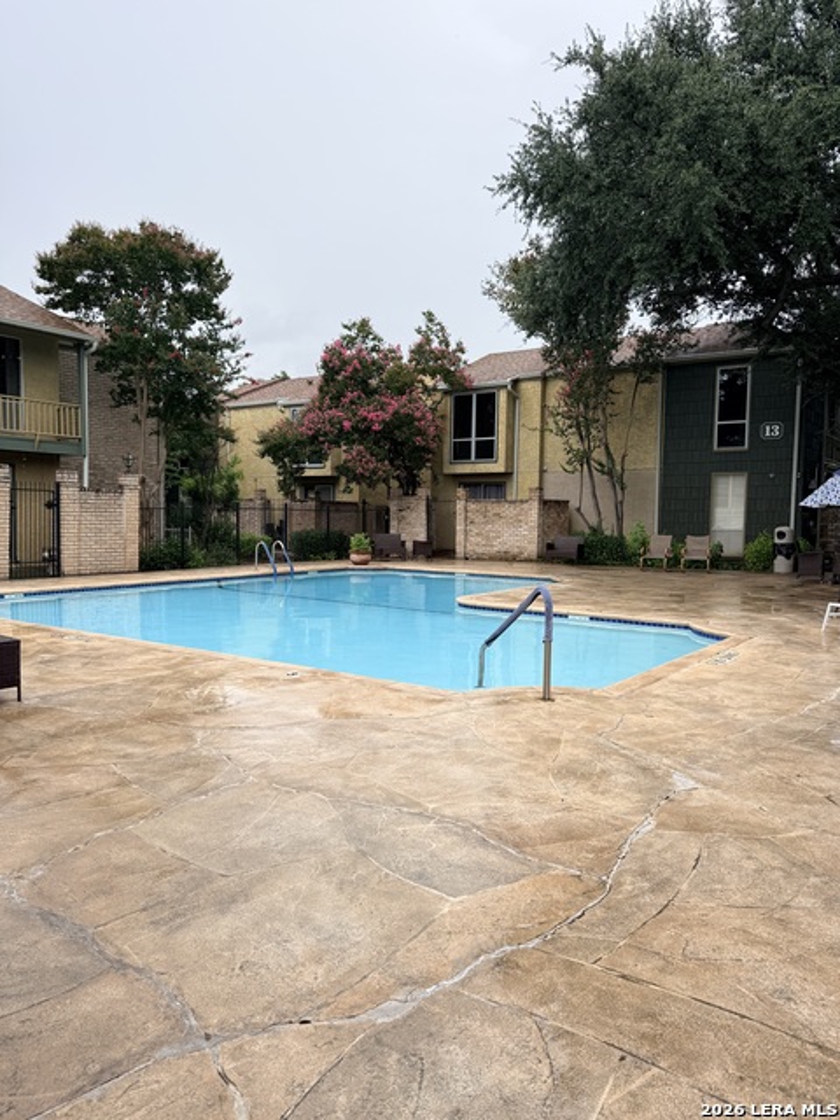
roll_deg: -0.7
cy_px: 560
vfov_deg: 71.6
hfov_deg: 56.8
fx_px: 777
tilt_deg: -2.9
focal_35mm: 24
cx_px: 420
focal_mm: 6.76
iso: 80
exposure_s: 1/728
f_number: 1.78
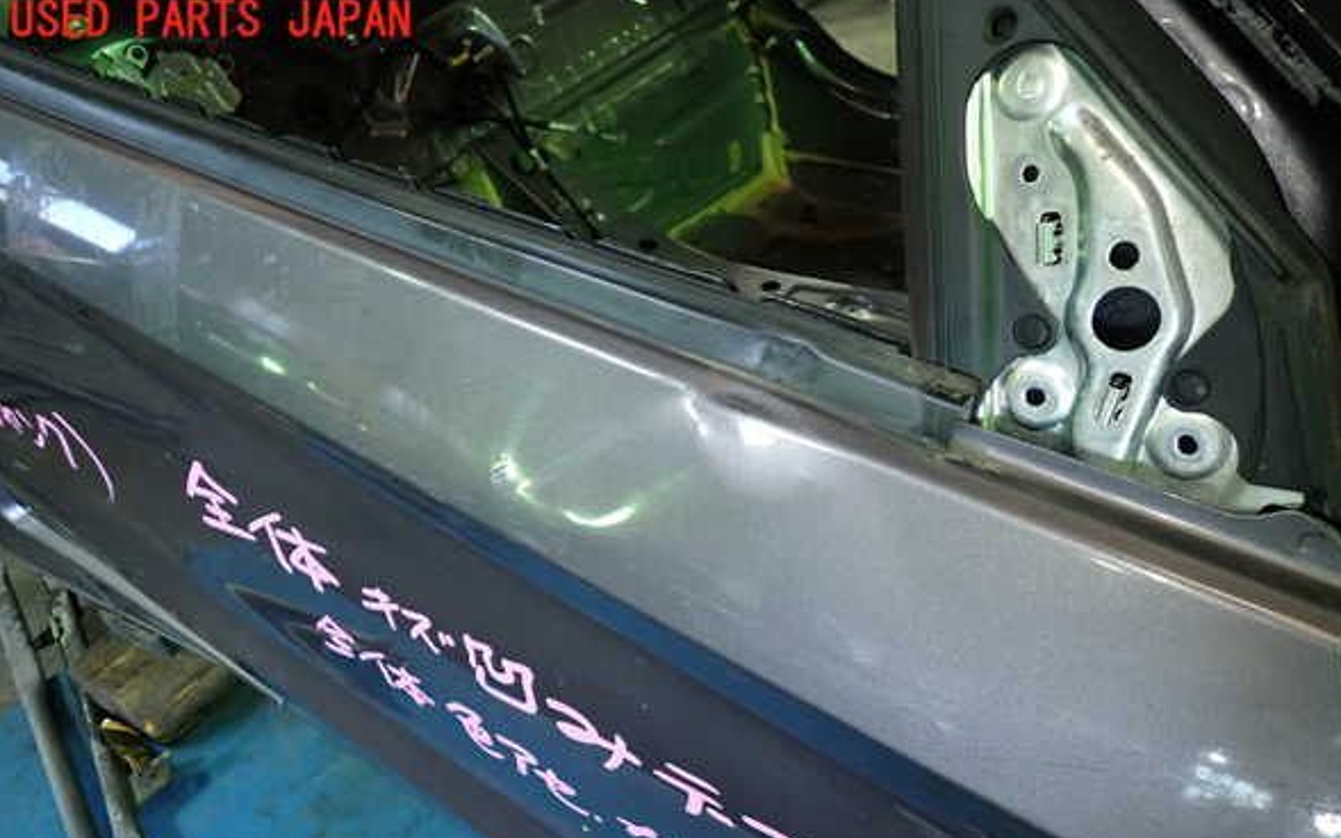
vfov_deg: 45.7
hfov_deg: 68.4
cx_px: 681
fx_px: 987
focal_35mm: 27
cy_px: 506
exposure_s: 1/30
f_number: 2
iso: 200
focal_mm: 4.5
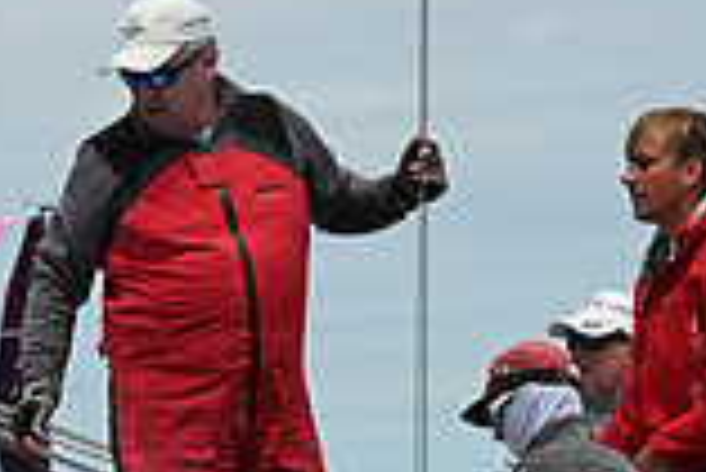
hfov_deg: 5.0
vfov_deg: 3.3
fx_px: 8107
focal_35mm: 413
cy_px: 699
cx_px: 193
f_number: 10
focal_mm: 112
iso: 320
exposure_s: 1/1000
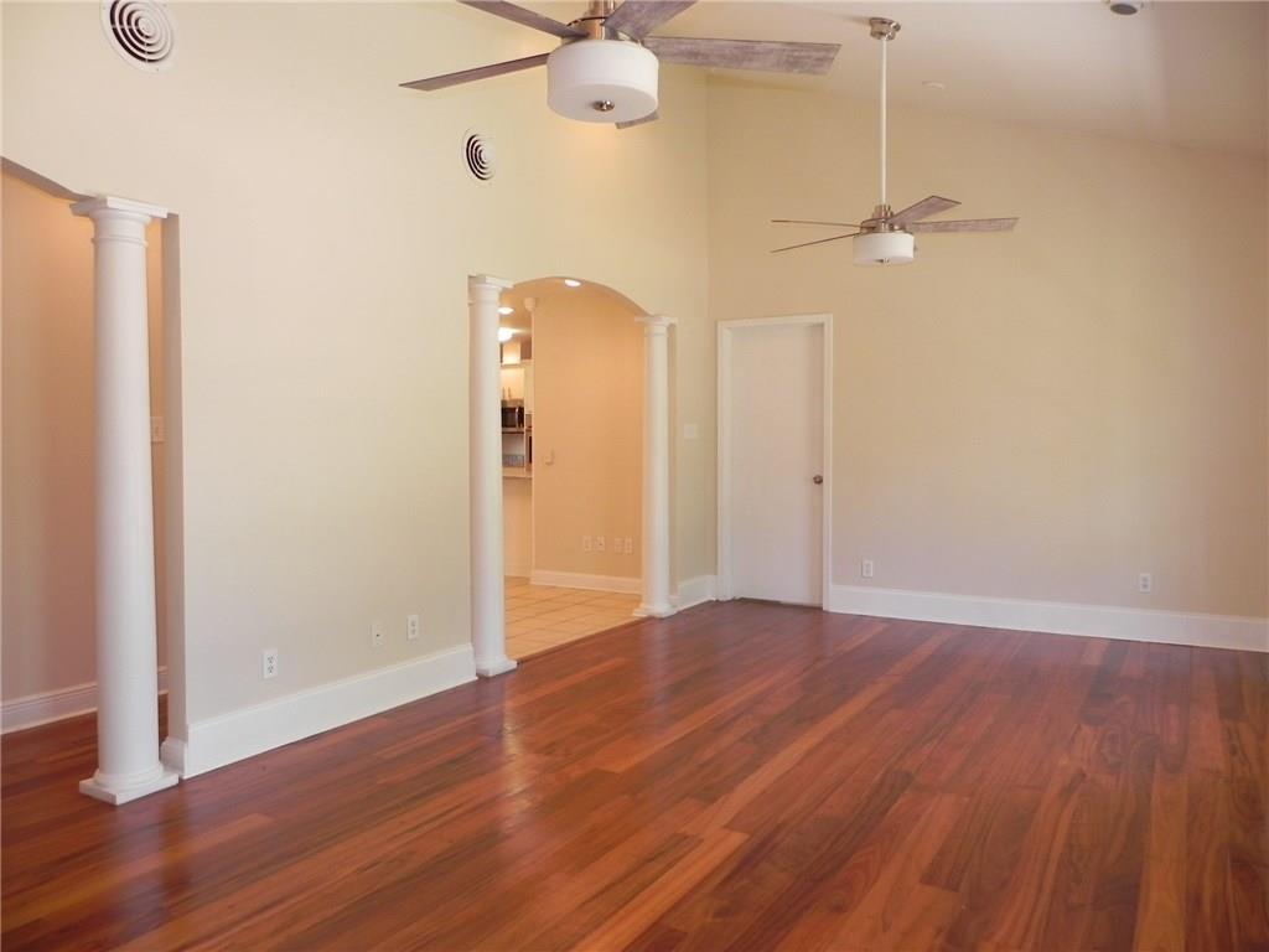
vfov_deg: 53.1
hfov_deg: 67.3
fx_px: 953
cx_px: 634
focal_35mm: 26
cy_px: 476
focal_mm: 4.6
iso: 160
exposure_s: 1/46.1
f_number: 2.8
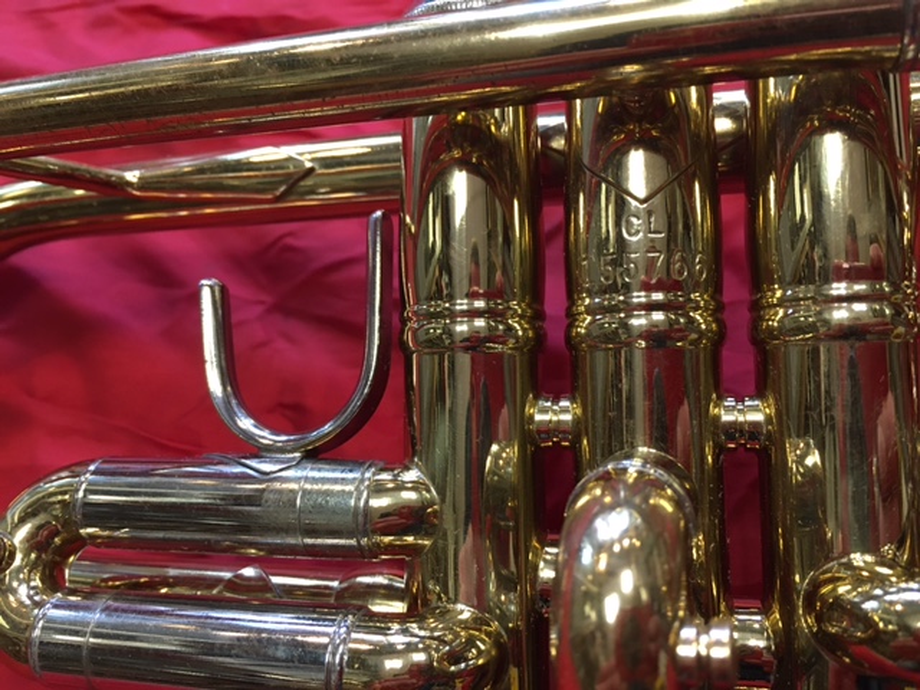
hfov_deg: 61.7
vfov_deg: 48.2
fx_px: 771
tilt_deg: -63.1
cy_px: 345
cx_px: 460
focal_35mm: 29
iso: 160
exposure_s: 1/33
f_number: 2.2
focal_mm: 4.15
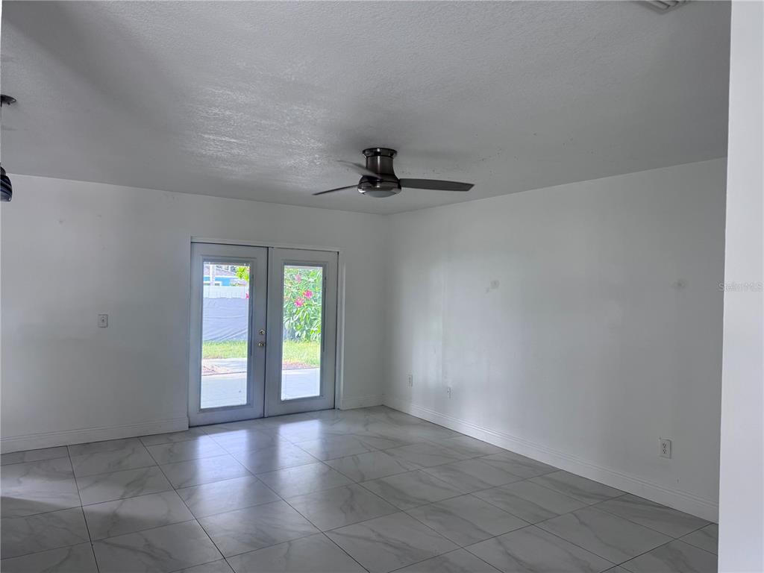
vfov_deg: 56.8
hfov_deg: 71.6
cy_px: 286
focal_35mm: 24
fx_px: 530
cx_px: 382
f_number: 1.78
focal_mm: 6.76
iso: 100
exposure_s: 1/156
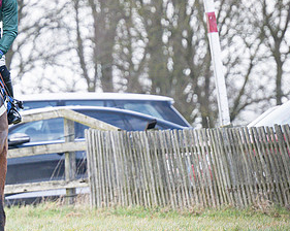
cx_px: -9
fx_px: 5888
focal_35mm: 687
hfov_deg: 2.8
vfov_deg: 2.2
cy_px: 75
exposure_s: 1/1600
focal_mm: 160
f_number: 2.8
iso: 400
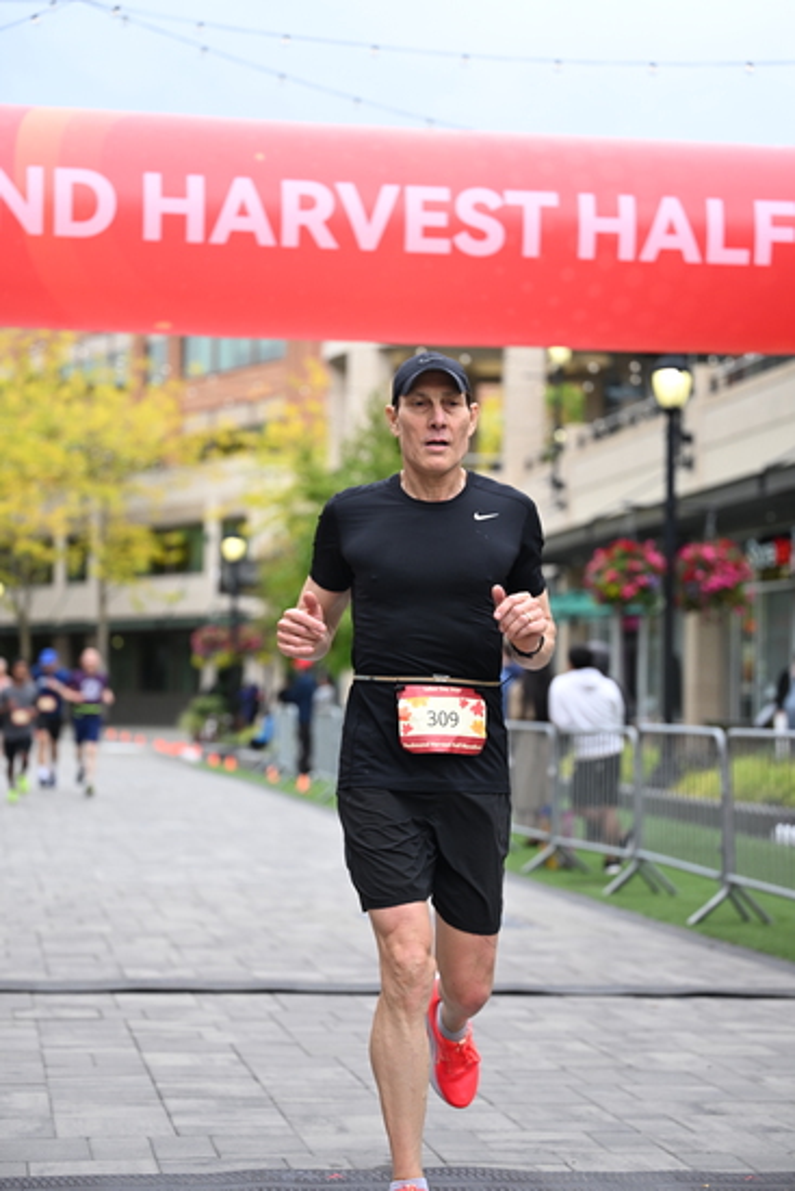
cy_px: 596
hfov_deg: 17.7
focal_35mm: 77
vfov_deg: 26.3
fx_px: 2549
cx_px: 398
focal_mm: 77
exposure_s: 1/2000
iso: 640
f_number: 2.8
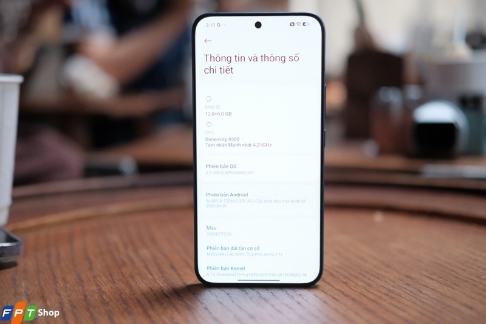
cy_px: 162
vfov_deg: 25.5
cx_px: 243
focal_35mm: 53
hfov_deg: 37.5
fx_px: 715
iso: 3200
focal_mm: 35
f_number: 2
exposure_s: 1/1000
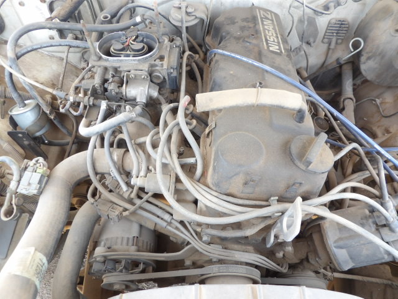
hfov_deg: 71.6
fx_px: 276
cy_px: 150
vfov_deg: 56.8
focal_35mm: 24
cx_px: 199
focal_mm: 4.3
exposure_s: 1/33
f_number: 3.2
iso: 151
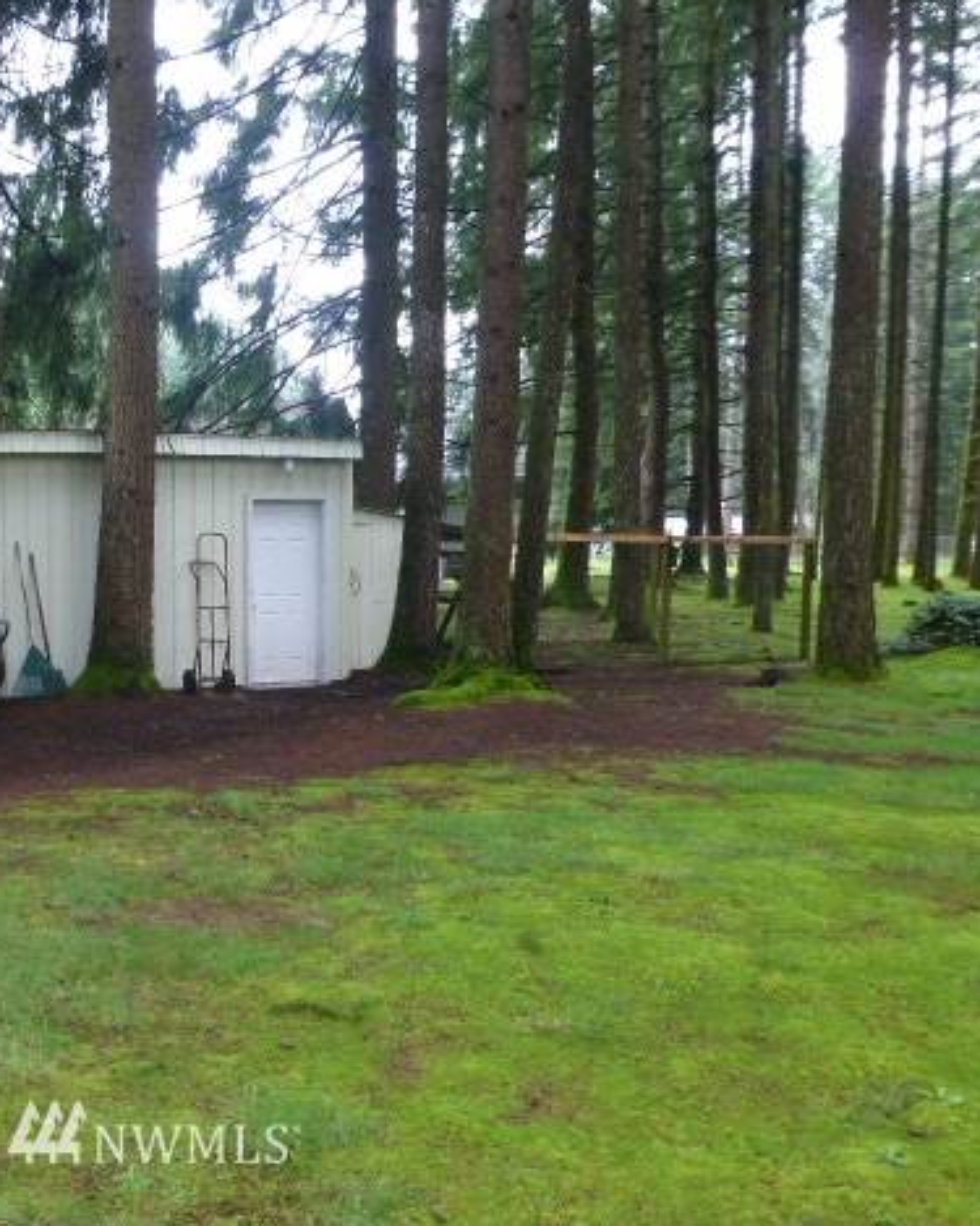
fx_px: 1161
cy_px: 604
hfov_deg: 43.0
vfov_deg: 55.7
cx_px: 154
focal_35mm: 32
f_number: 3.3
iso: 250
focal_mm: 4.3
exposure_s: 1/60
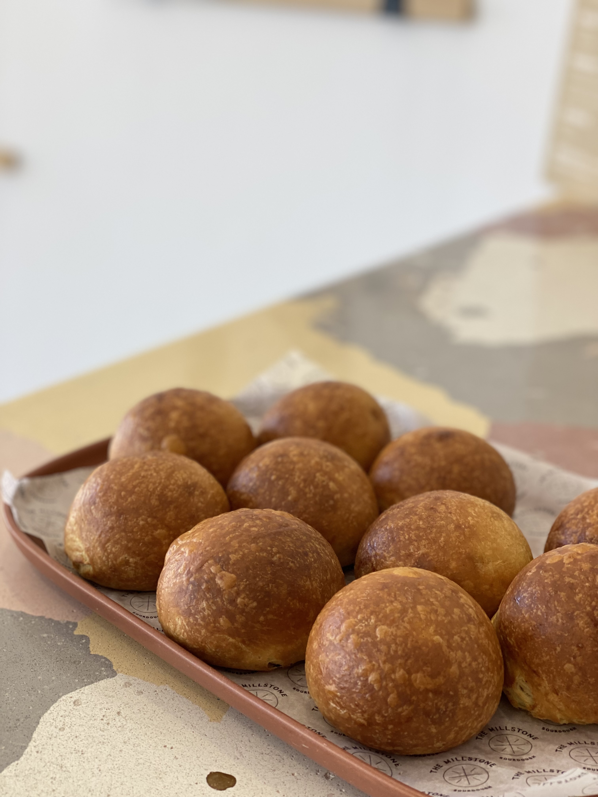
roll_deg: -3.4
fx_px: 1198
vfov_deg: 36.8
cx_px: 299
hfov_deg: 28.0
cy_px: 398
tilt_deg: -22.1
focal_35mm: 52
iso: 40
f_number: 2
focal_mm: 6
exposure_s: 1/100
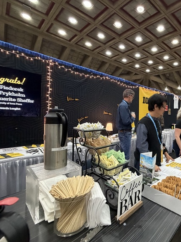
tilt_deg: -0.6
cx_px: 143
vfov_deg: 84.7
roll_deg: -0.6
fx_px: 133
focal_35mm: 19
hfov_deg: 63.2
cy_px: 119
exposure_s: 1/60
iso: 500
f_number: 2.2
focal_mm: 2.22
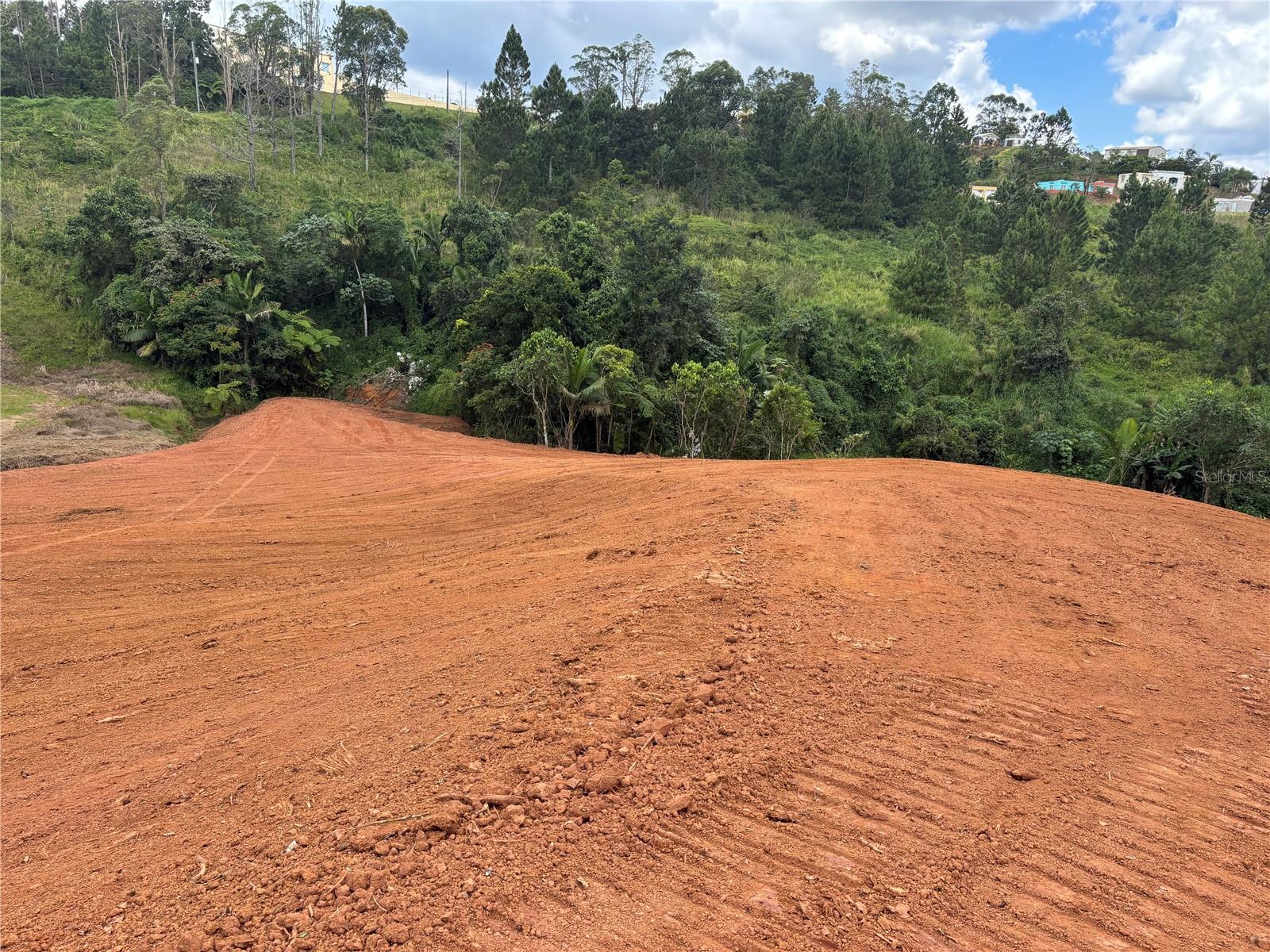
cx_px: 635
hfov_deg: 67.3
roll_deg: -2.2
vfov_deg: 53.1
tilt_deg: -14.0
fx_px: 954
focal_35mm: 26
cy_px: 476
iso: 50
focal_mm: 5.96
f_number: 1.6
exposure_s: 1/844
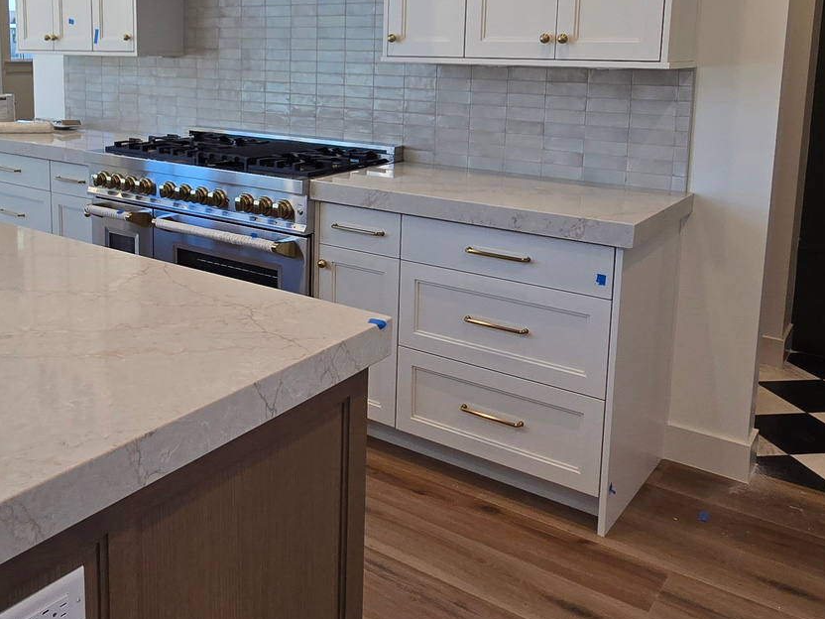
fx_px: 763
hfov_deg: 55.5
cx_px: 268
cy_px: 165
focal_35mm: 32
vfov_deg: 43.0
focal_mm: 2.2
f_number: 2.2
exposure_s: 1/120
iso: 50
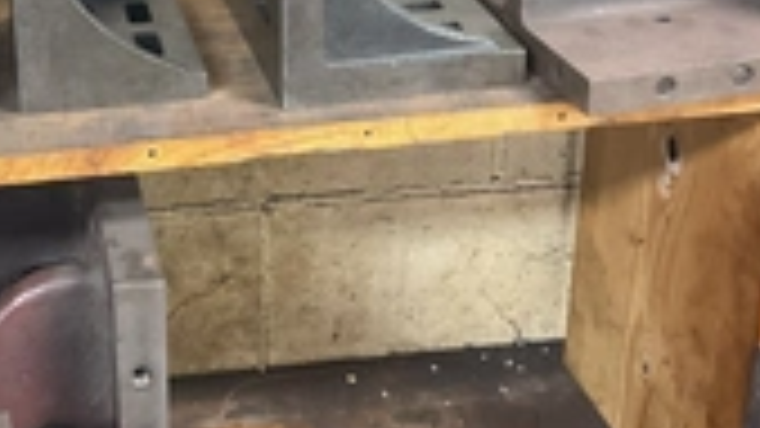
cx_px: 211
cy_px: 14
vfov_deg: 15.8
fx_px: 1511
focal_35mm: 75
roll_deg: +1.2
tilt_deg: -24.6
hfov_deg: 27.9
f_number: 1.8
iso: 250
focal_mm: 3
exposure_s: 1/40
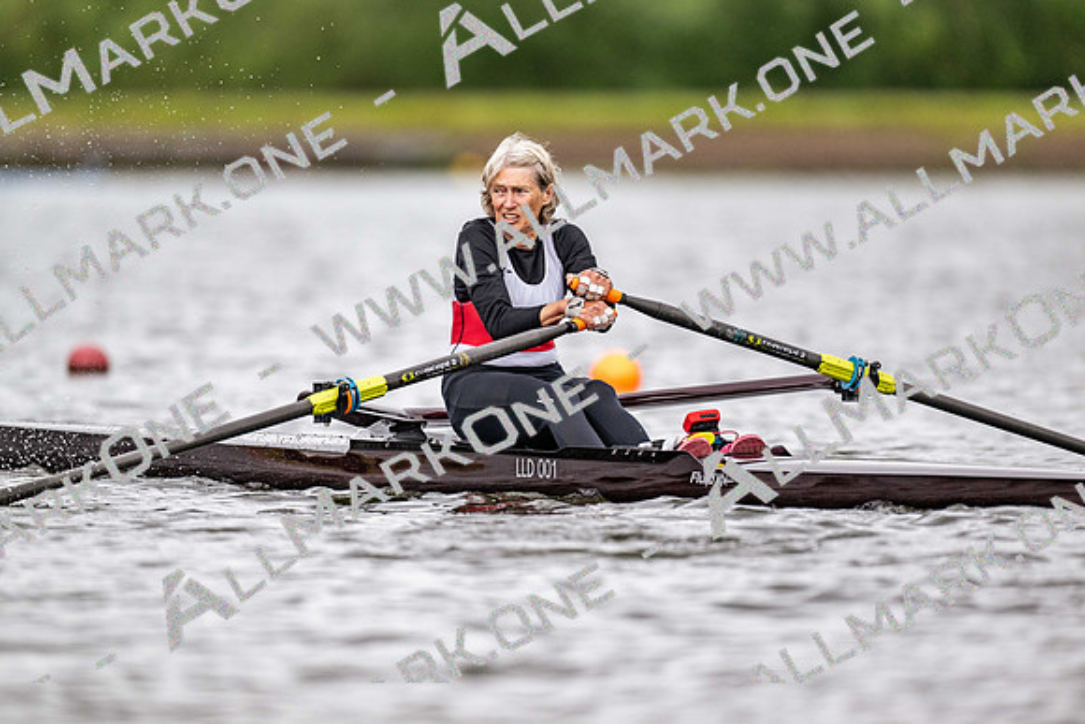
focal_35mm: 600
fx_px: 18087
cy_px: 362
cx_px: 542
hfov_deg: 3.4
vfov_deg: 2.3
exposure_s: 1/2500
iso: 720
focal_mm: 600
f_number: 4
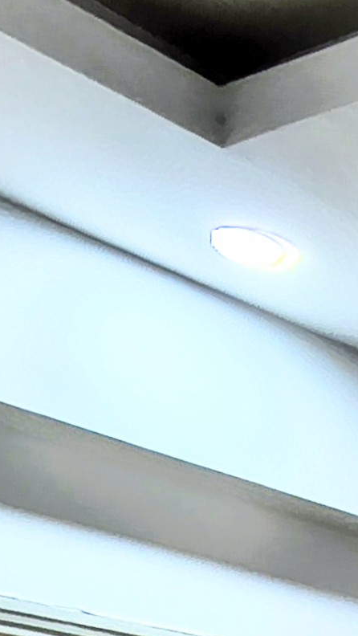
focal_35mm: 68
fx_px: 1147
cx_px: 1094
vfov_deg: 22.7
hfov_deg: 11.0
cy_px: 1047
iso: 223
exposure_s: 1/50
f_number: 2.2
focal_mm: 2.13
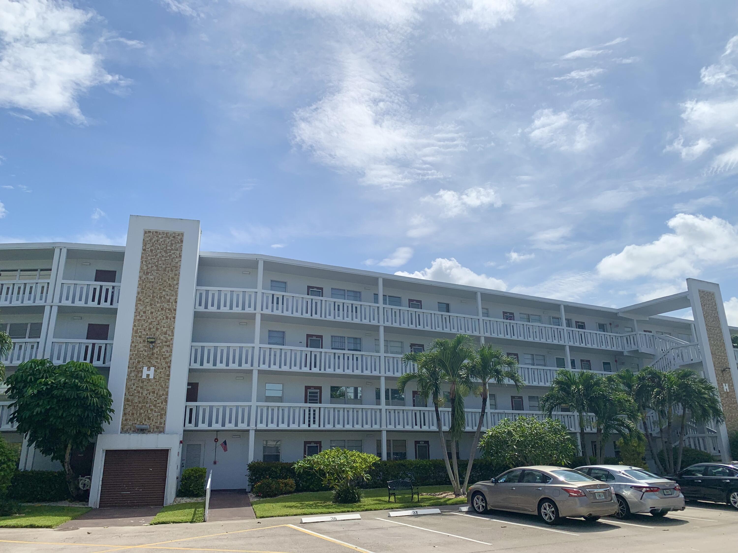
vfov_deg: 53.1
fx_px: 554
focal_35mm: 26
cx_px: 369
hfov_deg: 67.3
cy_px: 276
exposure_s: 1/6061
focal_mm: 4.25
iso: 25
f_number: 1.8
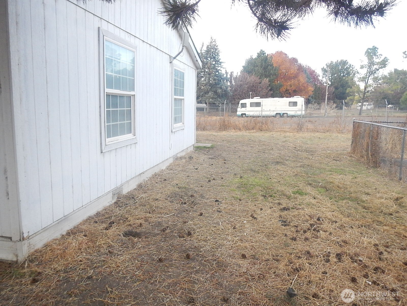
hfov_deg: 63.4
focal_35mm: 28
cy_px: 153
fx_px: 329
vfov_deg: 49.7
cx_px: 204
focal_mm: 5
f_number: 3.9
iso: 400
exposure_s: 1/160
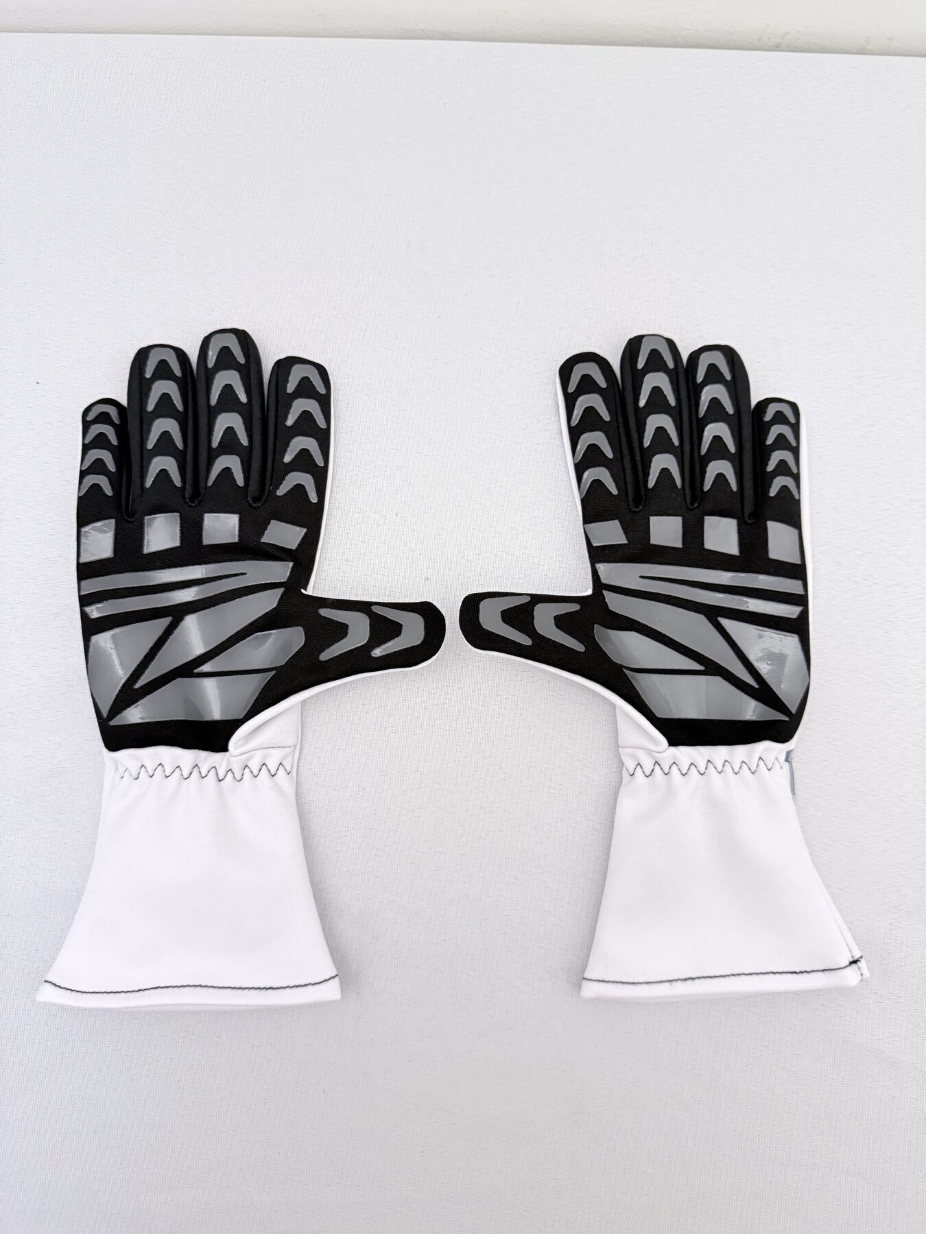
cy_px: 617
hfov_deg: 56.8
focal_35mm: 24
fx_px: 856
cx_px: 463
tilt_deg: -85.5
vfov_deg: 71.6
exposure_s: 1/50
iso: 640
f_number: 1.78
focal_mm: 6.76
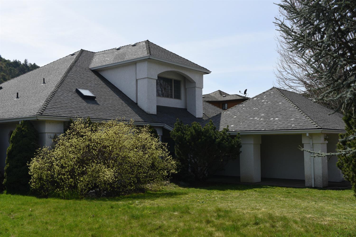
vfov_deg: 35.1
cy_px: 118
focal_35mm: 38
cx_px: 178
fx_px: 376
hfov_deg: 50.7
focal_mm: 38
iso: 200
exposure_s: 1/320
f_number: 9
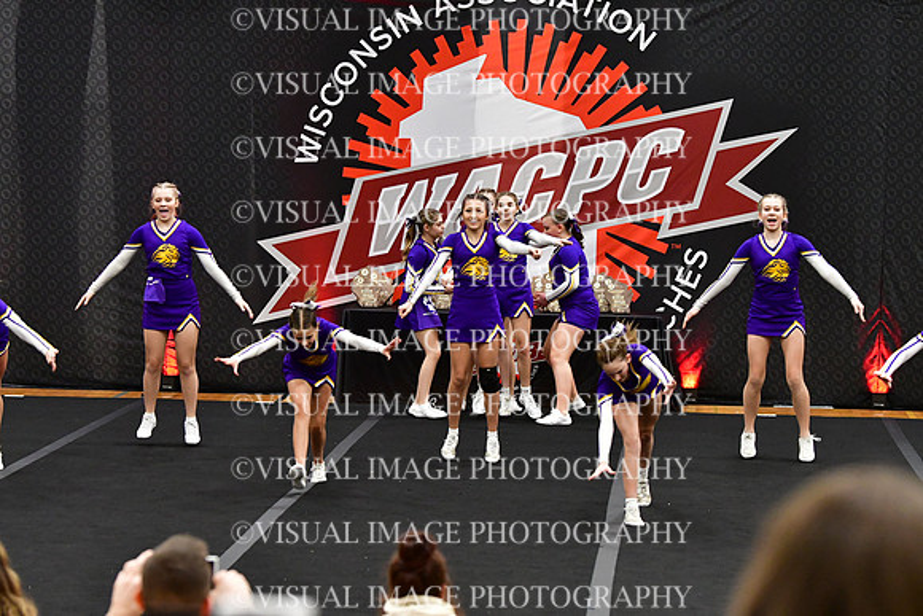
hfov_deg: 15.9
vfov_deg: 10.6
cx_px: 462
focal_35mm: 129
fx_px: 3308
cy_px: 308
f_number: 3.5
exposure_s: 1/500
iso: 5000
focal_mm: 86
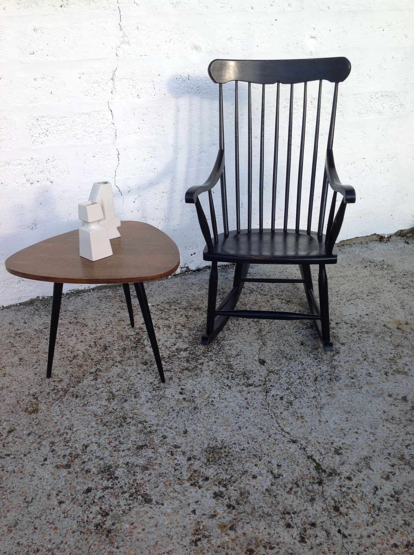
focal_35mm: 35
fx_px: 560
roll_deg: +1.6
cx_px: 207
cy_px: 278
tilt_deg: -25.6
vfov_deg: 52.7
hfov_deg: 40.6
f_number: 2.4
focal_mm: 4.28
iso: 50
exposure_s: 1/581
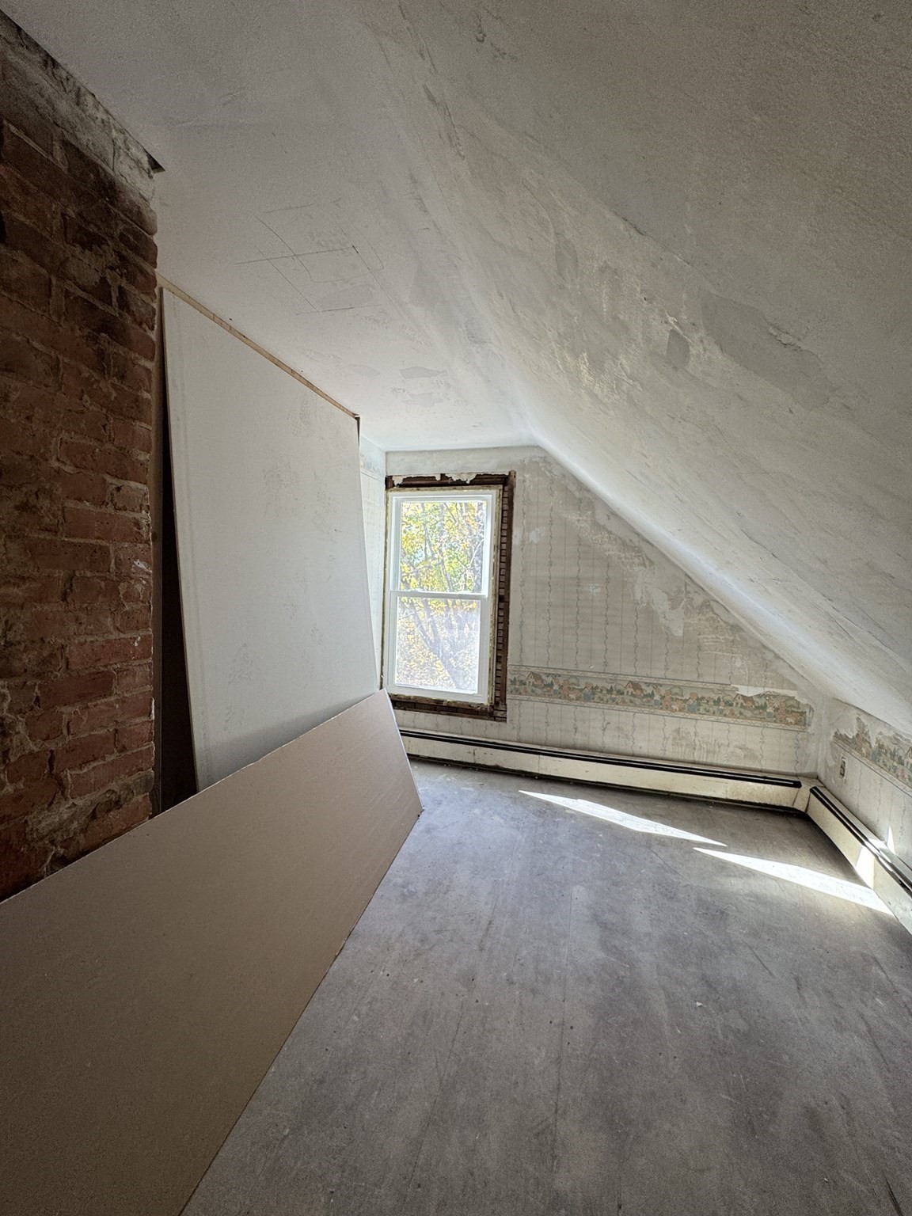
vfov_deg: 102.1
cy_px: 608
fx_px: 492
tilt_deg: -3.4
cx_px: 456
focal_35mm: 14
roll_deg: -1.9
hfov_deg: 85.7
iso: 100
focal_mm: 2.22
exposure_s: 1/99
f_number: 2.2
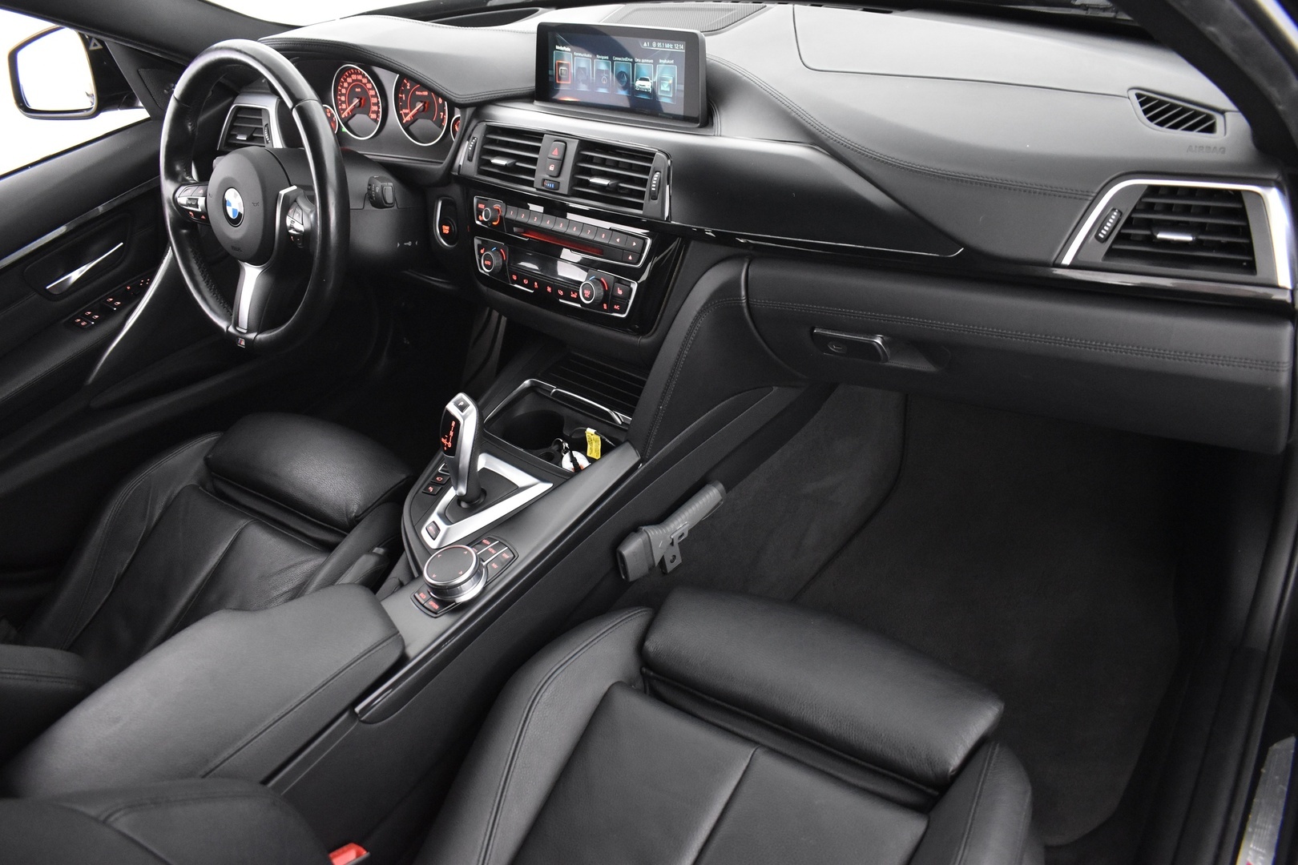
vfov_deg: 47.9
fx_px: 973
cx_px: 649
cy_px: 432
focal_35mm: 27
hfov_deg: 67.4
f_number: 3.5
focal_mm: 18
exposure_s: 1/20
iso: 3200
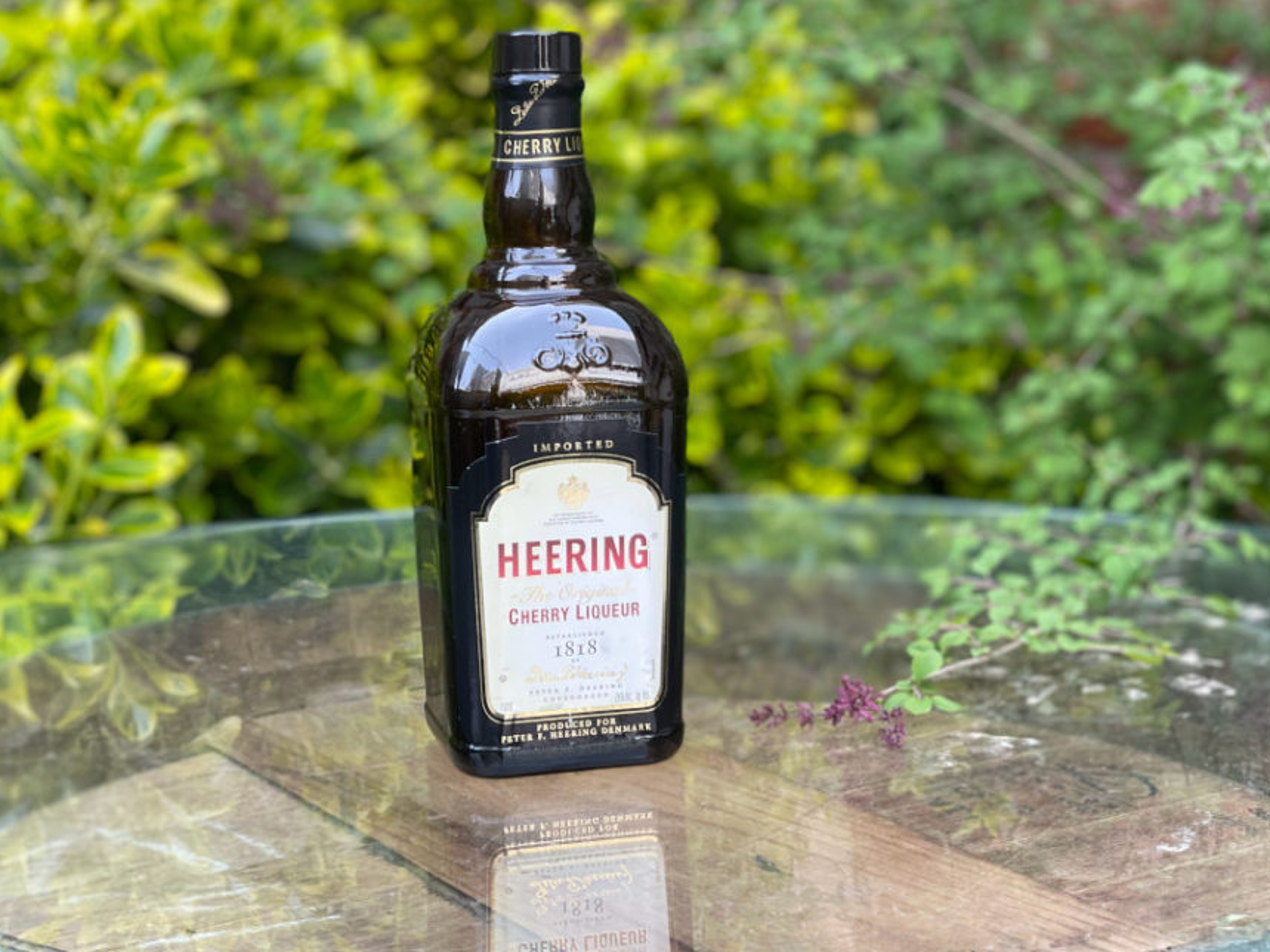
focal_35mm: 62
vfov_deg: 23.6
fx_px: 2274
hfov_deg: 31.2
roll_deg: -0.5
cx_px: 593
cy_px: 411
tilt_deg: -7.0
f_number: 2
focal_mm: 6
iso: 50
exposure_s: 1/122
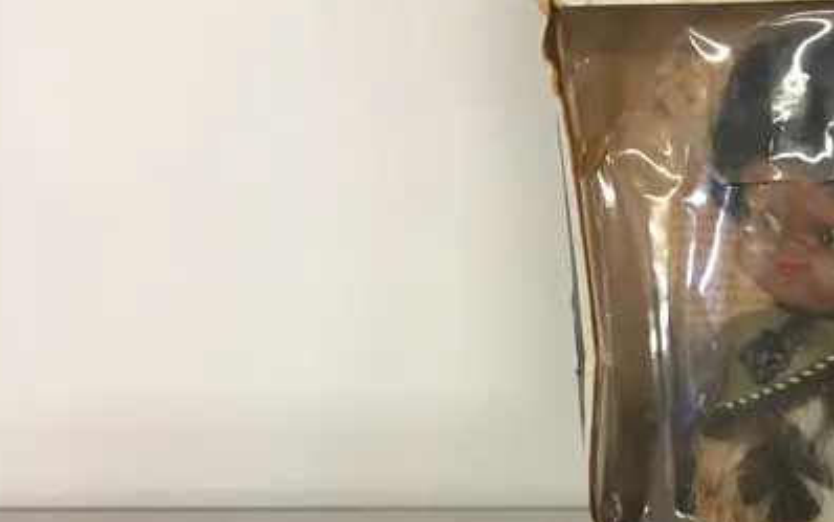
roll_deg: -0.1
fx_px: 1796
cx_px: 1041
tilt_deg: -36.9
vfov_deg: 15.9
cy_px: 618
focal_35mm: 79
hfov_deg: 23.5
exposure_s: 1/17
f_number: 2.2
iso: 50
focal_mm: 4.15
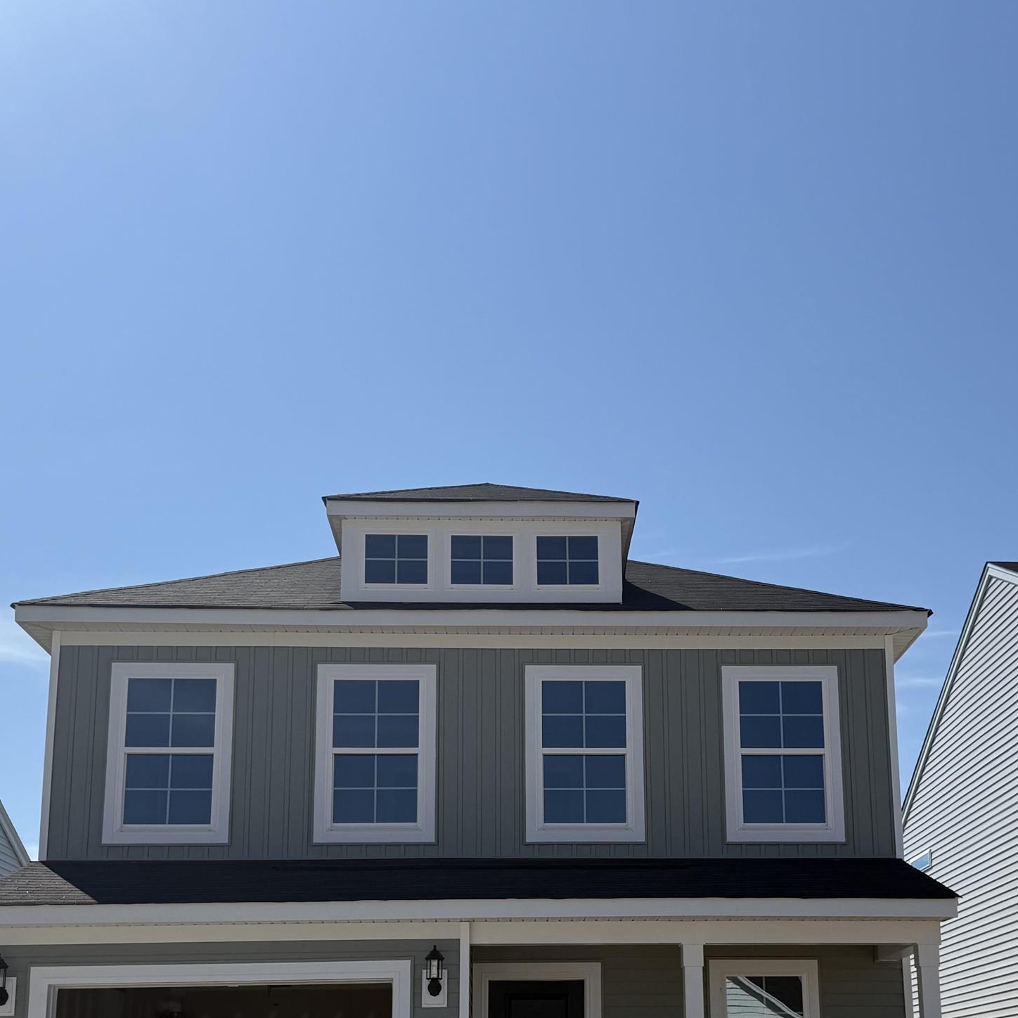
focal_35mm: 45
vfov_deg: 36.5
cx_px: 584
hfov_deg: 37.5
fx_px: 1497
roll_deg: +0.7
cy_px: 787
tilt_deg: +12.1
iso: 80
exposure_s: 1/10309
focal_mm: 6.76
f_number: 1.78
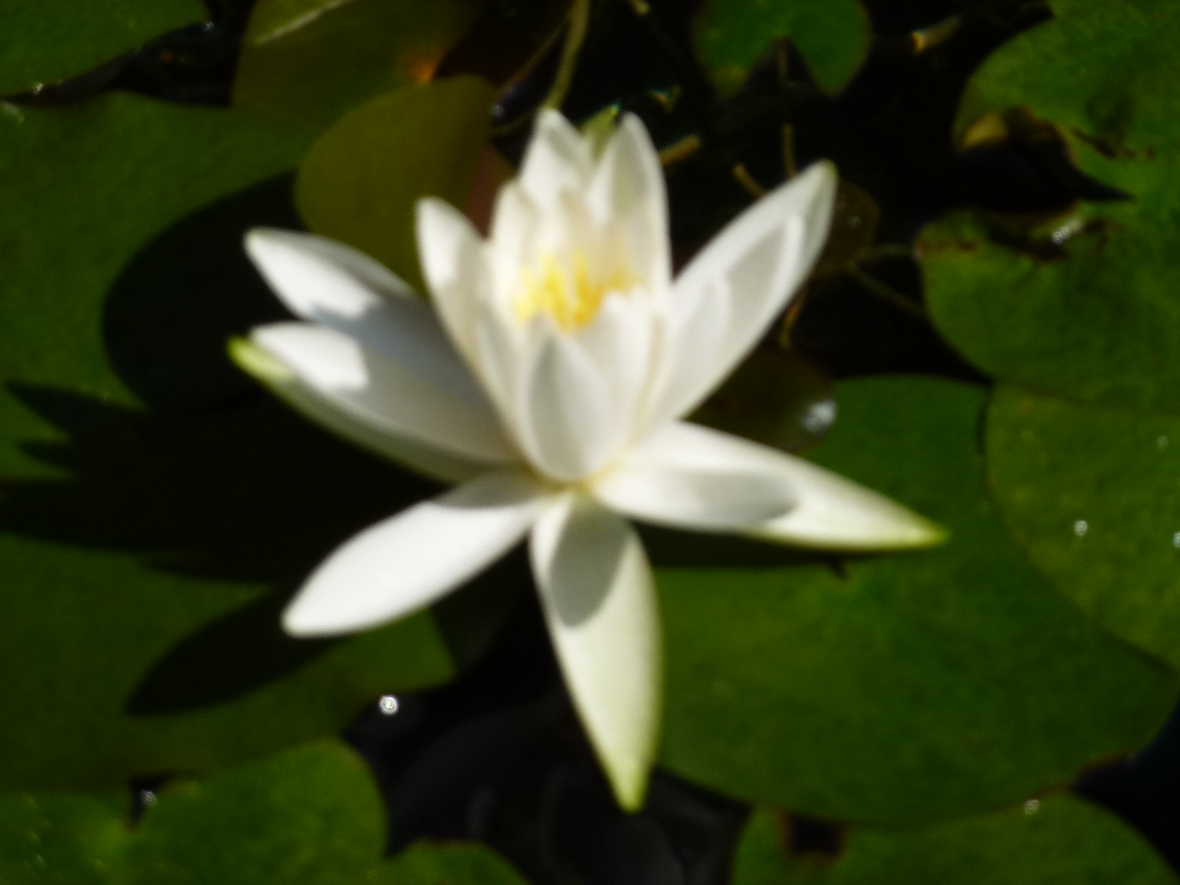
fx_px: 8488
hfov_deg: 8.0
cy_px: 442
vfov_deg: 6.0
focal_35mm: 249
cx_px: 590
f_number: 5.6
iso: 100
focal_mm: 44.5
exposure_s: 1/640
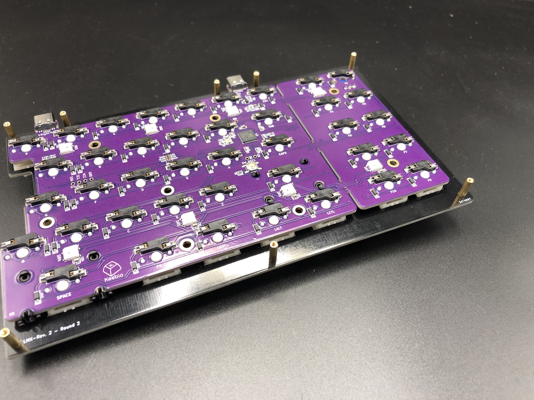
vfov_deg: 49.7
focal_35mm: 28
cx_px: 267
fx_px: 432
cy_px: 200
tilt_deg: -43.0
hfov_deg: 63.4
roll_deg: -3.9
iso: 40
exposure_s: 1/24
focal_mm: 4
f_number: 1.8
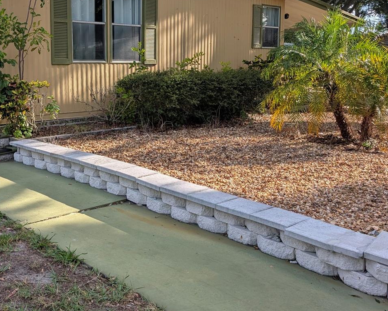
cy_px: 114
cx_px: 110
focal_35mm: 39
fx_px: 448
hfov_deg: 45.6
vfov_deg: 38.0
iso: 23
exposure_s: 1/778
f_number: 1.68
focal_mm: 6.9
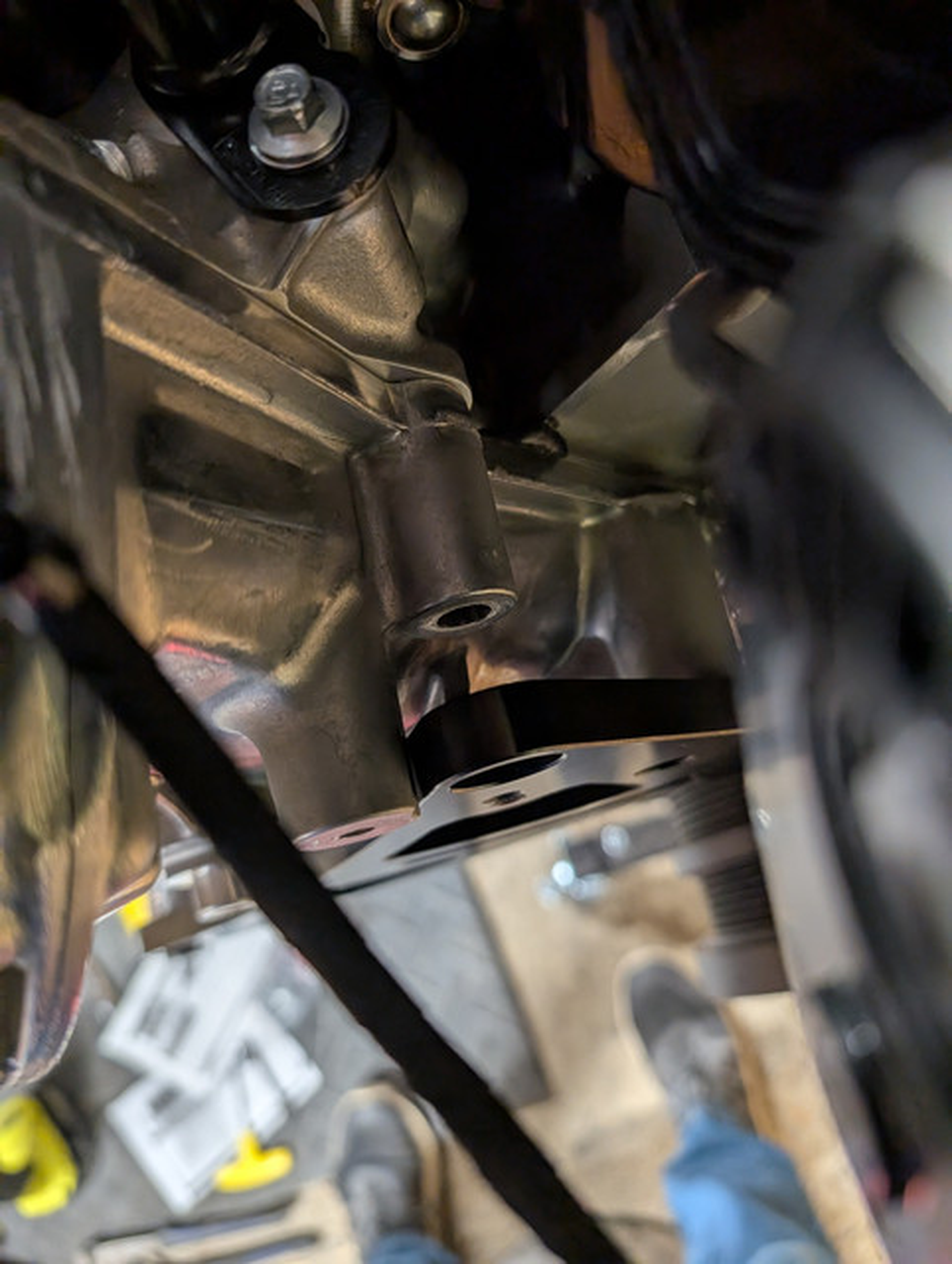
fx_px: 878
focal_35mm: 24
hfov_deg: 56.9
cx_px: 476
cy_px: 632
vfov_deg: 71.5
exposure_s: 1/60
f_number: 1.68
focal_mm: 6.9
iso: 284
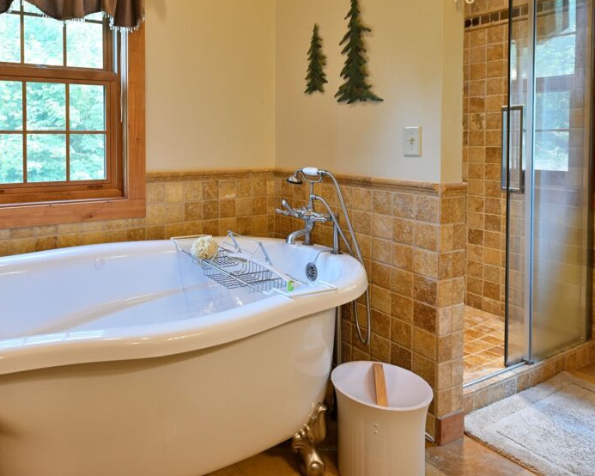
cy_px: 147
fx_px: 472
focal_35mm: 27
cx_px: 191
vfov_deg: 52.1
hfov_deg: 62.6
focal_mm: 16.5
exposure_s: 1/15
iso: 400
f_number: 5.6
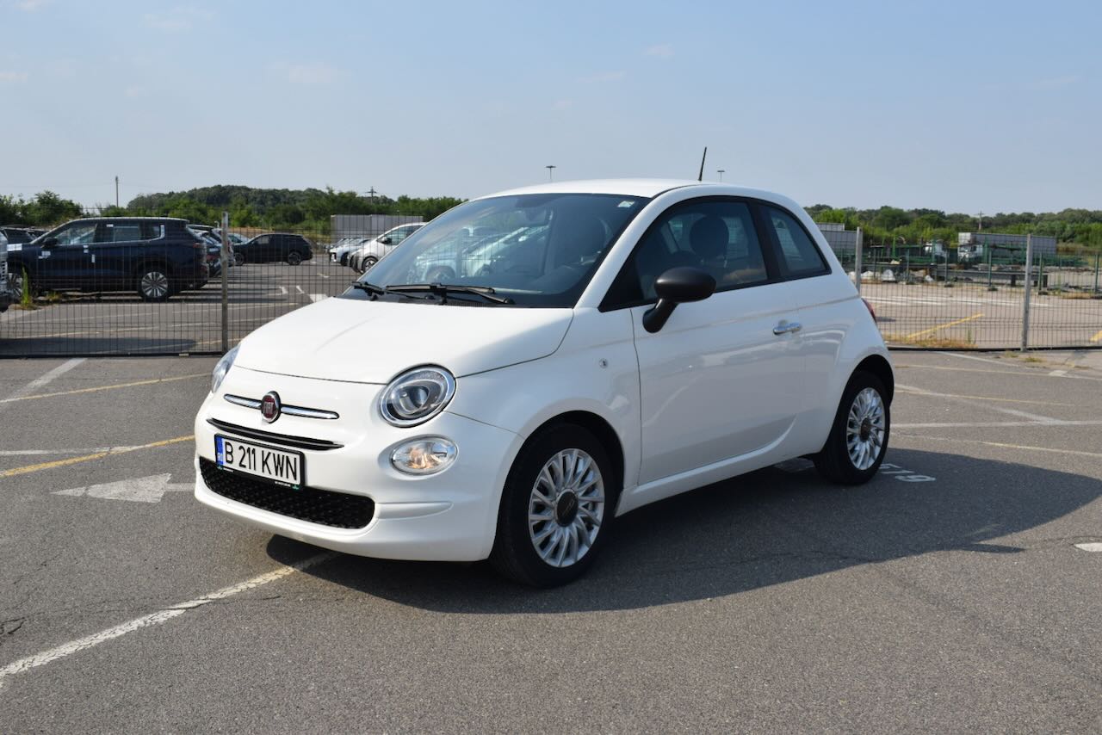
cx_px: 551
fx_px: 1102
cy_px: 368
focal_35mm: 36
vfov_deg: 36.9
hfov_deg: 53.1
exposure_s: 1/500
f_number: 11
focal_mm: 24
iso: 200
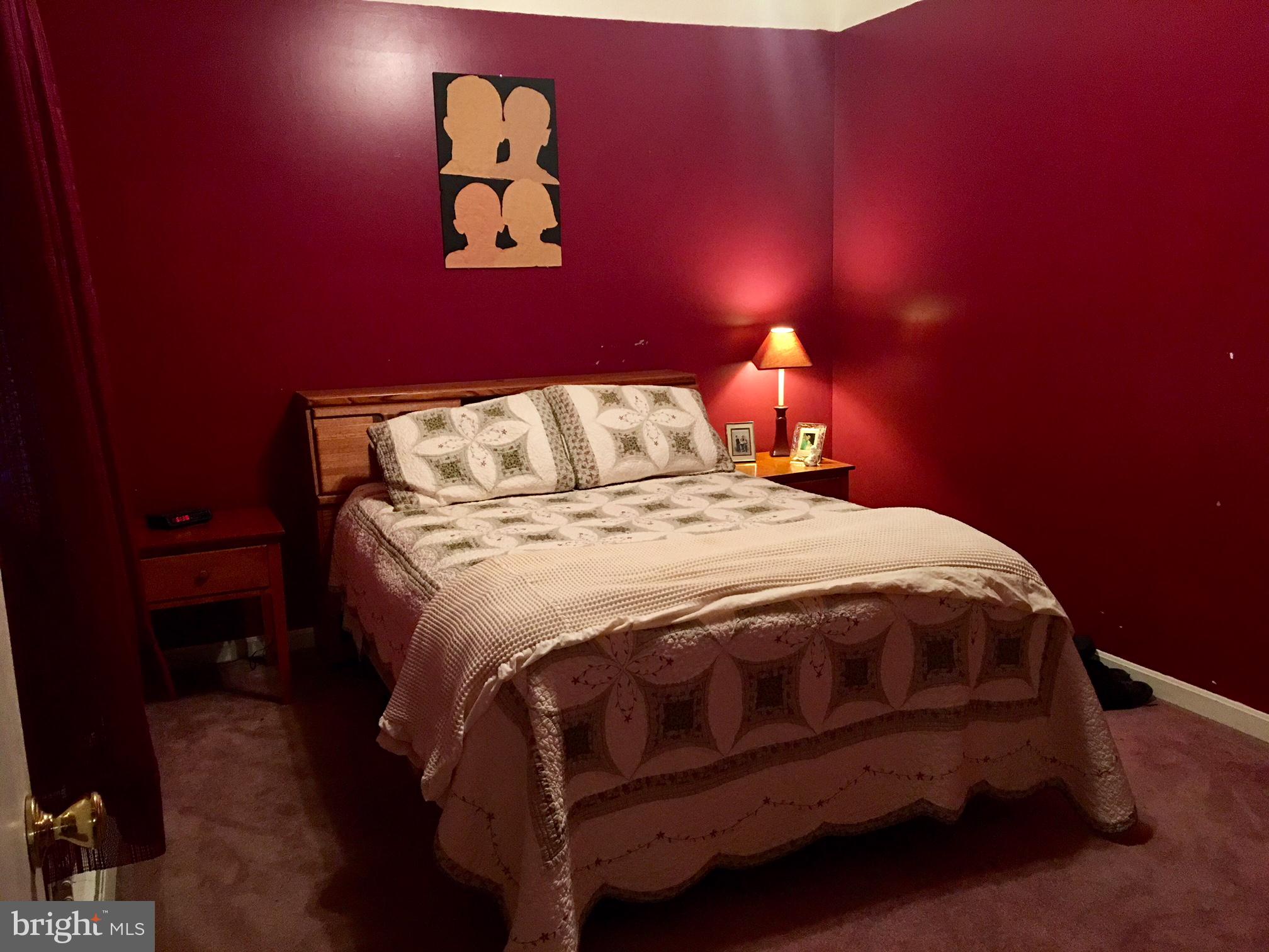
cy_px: 476
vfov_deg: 48.2
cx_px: 634
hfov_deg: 61.7
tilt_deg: -8.9
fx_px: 1063
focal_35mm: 29
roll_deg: +1.5
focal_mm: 4.15
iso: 100
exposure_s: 1/15
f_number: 2.2
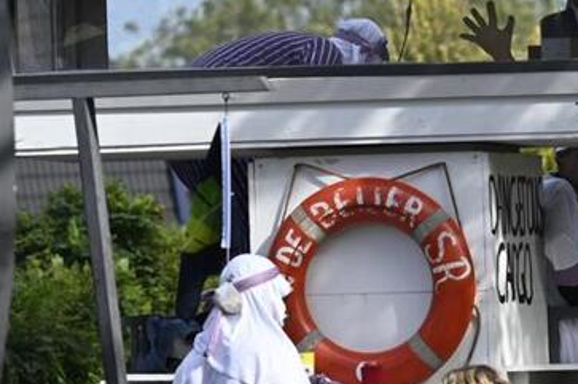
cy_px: 461
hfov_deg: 3.9
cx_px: 548
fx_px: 8546
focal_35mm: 533
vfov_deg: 2.6
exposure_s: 1/1600
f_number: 5
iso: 320
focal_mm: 195
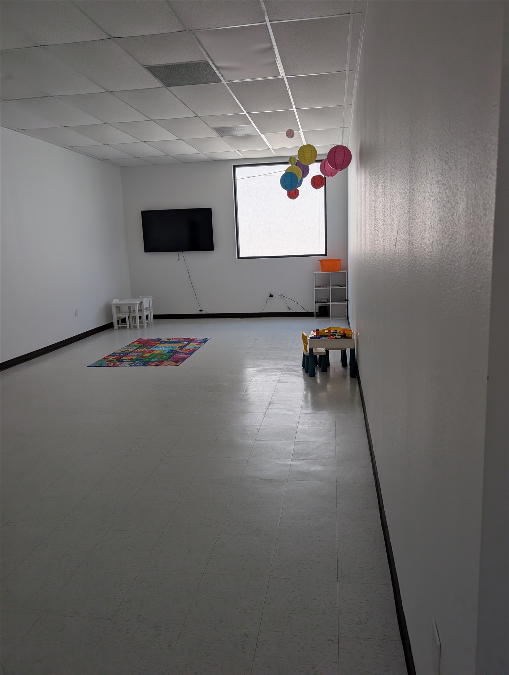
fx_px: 469
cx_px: 254
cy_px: 338
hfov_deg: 57.0
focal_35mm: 24
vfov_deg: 71.5
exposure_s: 1/359
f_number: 1.68
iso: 22
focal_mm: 6.9
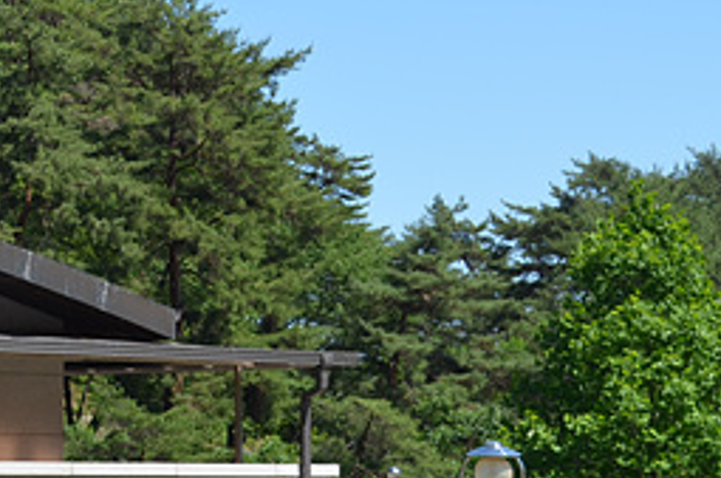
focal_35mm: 148
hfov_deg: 13.4
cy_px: 147
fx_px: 2959
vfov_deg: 9.2
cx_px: -240
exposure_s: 1/250
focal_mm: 36
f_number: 8
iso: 125
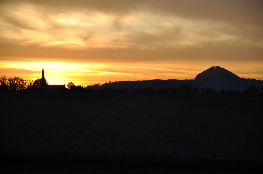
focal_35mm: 158
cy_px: 87
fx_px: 1149
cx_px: 132
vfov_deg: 8.7
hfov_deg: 13.1
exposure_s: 1/100
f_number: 6.3
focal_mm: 105
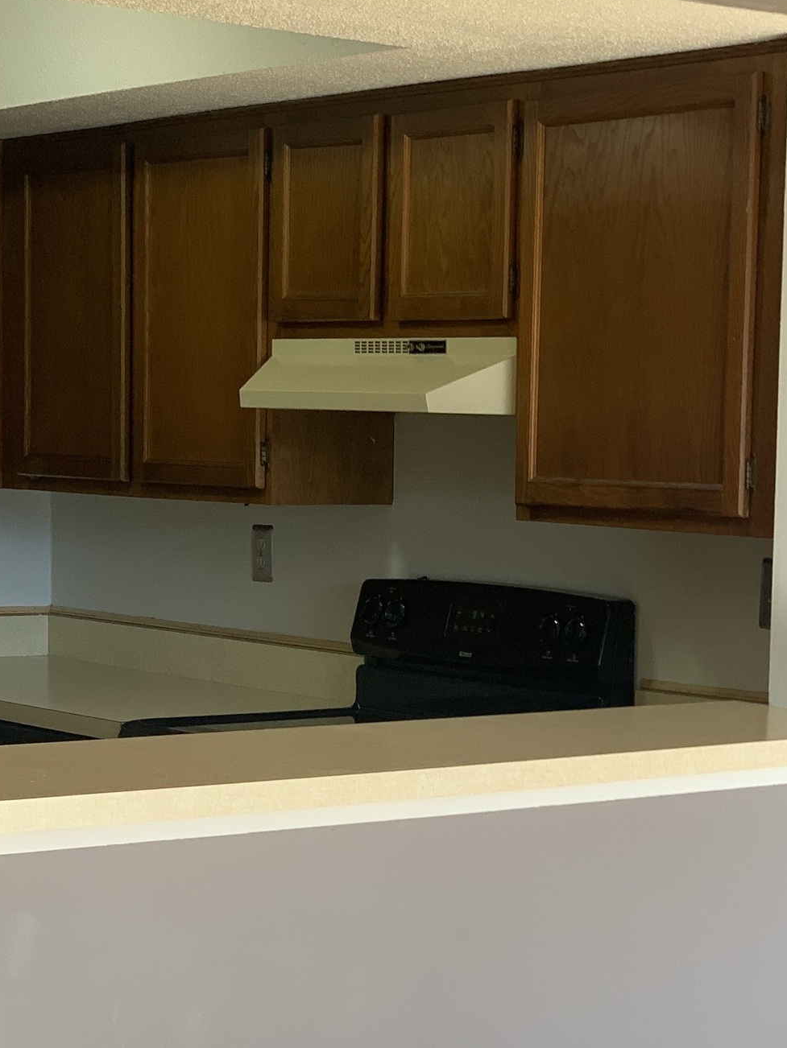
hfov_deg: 16.0
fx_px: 2788
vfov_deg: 21.2
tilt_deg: -5.0
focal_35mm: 92
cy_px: 722
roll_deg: -0.2
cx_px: 533
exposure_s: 1/122
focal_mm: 6
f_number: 2.4
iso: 64
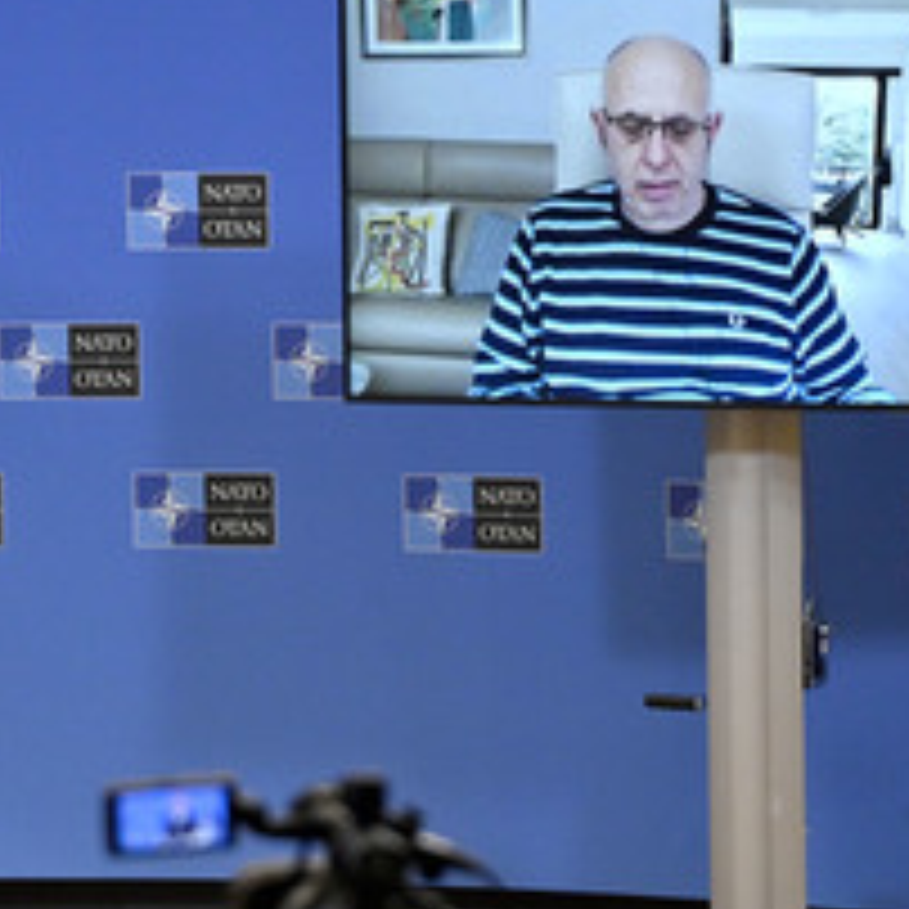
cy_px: 464
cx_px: 290
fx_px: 7606
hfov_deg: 6.8
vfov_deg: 6.8
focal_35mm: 256
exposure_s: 1/400
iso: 3200
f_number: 5.6
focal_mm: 135
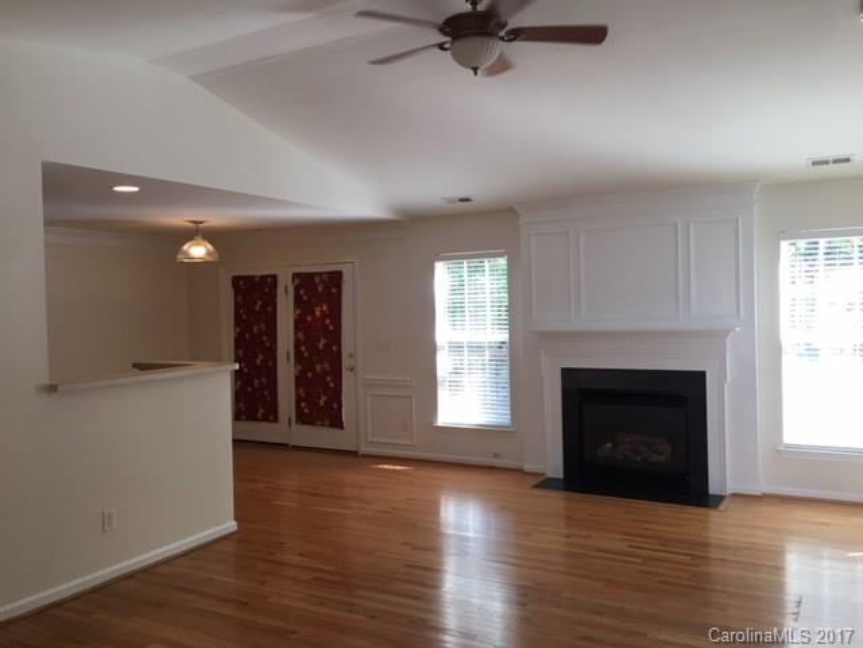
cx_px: 432
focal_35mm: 29
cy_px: 324
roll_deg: +0.5
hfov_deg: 61.7
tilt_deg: +0.2
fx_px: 723
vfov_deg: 48.2
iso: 25
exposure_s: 1/30
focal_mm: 4.15
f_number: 2.2
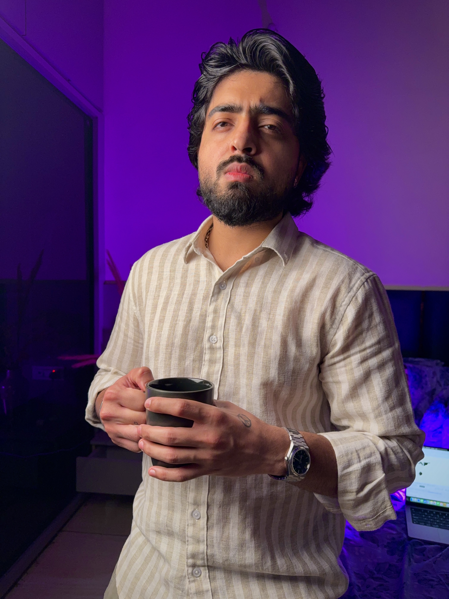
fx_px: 415
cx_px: 224
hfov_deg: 56.8
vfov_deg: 71.6
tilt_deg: -2.4
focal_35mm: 24
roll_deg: -1.2
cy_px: 300
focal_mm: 6.76
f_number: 1.78
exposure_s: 1/50
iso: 200
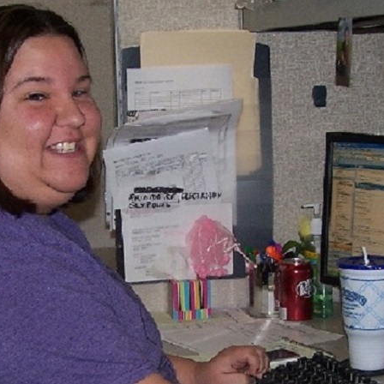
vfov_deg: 37.6
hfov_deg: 37.6
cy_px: 192
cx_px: 193
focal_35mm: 45
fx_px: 565
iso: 140
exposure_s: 1/60
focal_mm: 6.3
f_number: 2.8
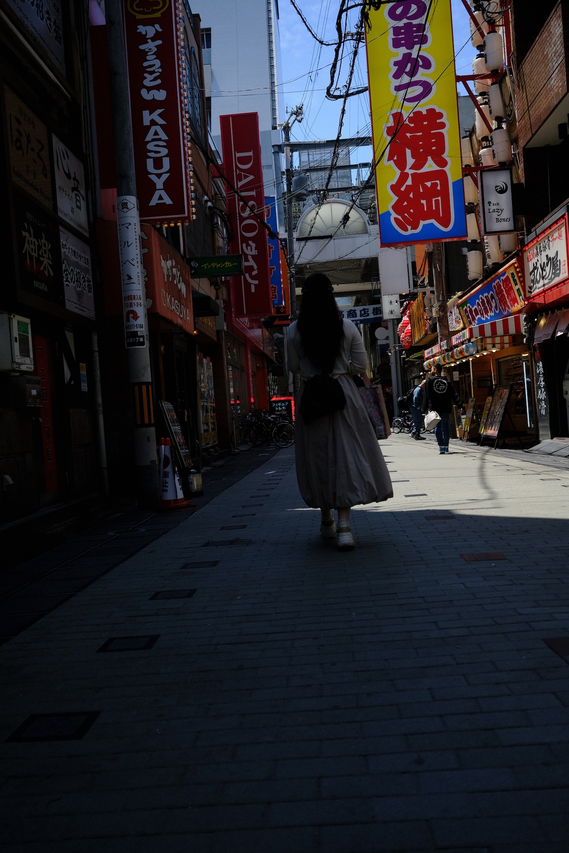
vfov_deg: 54.4
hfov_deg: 37.9
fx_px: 830
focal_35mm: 35
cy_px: 426
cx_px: 284
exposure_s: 1/4000
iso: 250
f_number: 2.8
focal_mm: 23
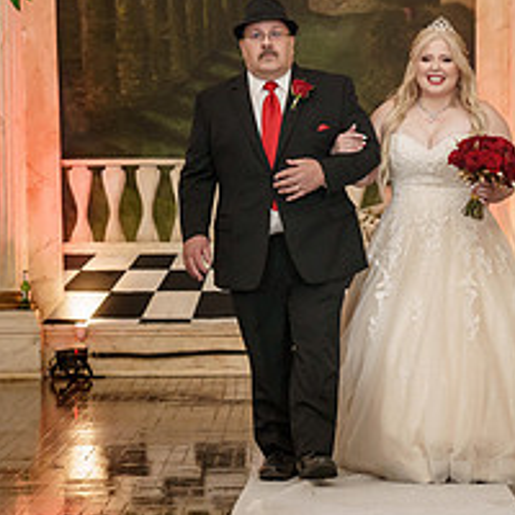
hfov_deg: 10.0
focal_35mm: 175
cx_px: 368
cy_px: 279
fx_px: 2946
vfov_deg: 10.0
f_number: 4
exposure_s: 1/160
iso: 2000
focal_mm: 70
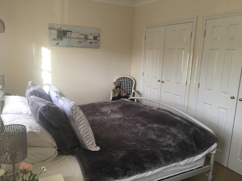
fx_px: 203
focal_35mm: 29
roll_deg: -2.7
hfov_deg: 61.7
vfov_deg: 48.2
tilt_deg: -9.7
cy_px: 90
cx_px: 121
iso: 32
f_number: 2.2
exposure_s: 1/33
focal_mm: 4.15
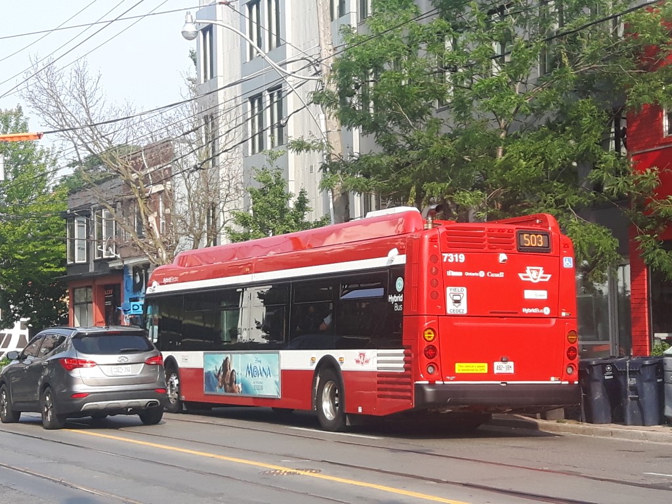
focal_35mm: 31
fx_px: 602
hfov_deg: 58.4
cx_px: 336
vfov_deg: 45.4
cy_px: 252
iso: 40
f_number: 1.9
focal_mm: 3.7
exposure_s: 1/544
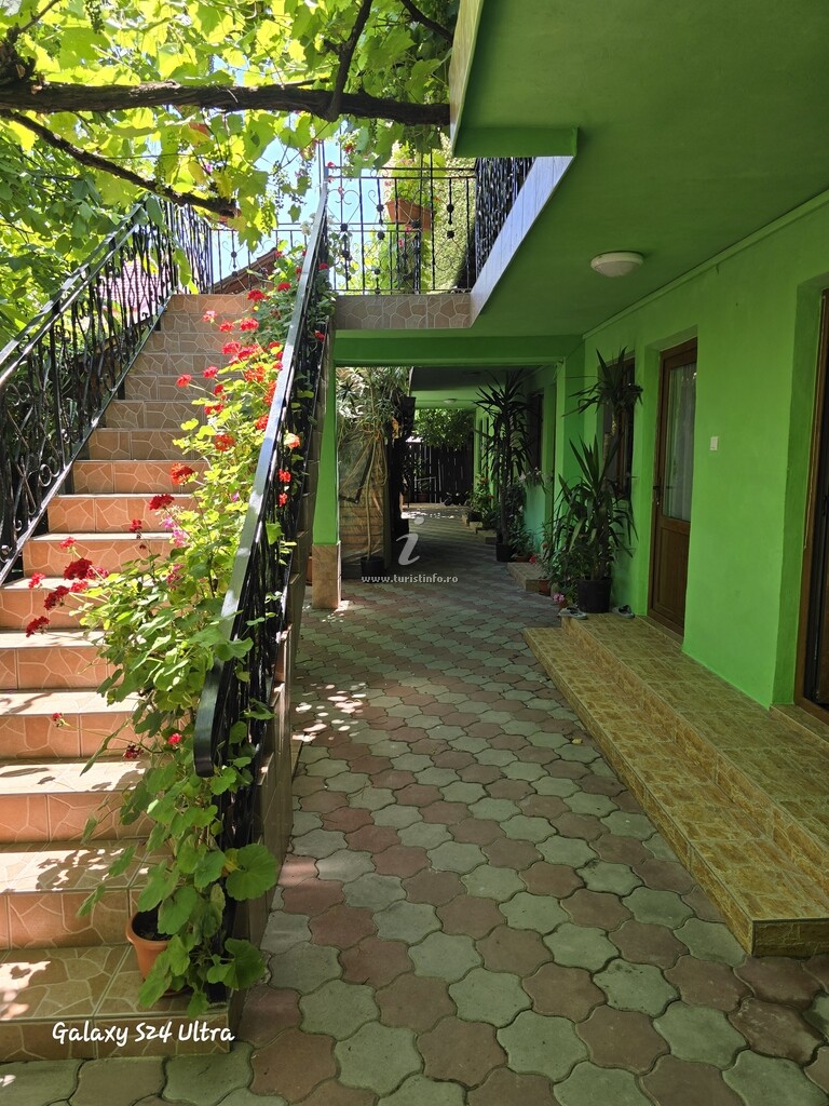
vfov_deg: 73.9
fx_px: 734
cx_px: 414
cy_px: 553
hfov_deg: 58.9
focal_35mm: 23
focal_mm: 6.3
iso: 20
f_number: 1.7
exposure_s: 1/180
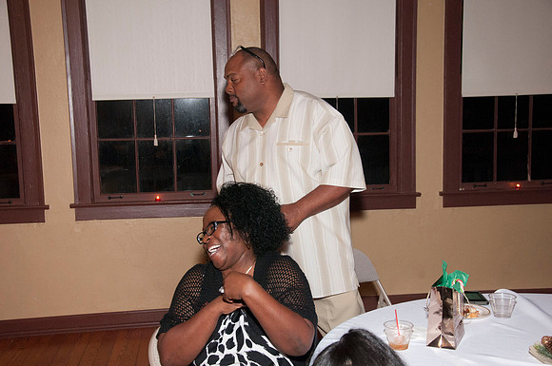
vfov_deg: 29.8
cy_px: 183
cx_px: 276
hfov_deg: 43.7
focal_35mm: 45
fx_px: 689
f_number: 5.6
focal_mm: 30
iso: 800
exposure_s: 1/80
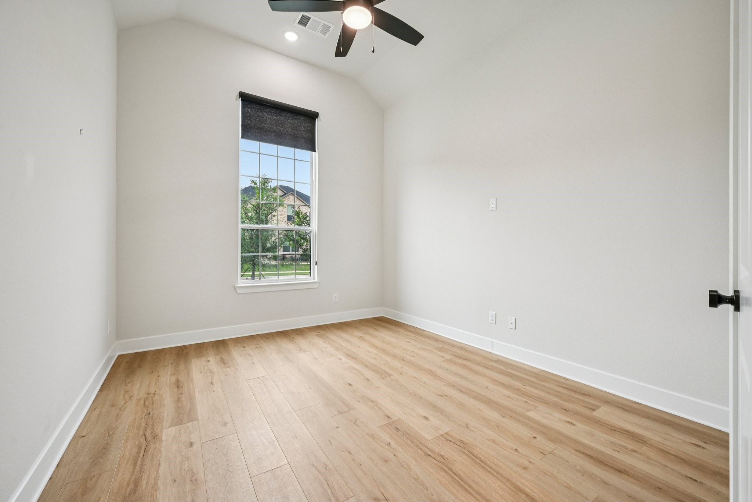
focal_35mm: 14
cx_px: 376
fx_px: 292
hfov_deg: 104.3
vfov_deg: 81.2
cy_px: 251
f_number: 9
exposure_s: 1/50
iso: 250
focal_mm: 14
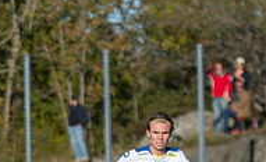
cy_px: 345
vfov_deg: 2.9
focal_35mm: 448
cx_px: -103
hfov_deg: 4.7
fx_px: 3222
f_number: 3.2
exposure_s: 1/1600
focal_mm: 100
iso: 100
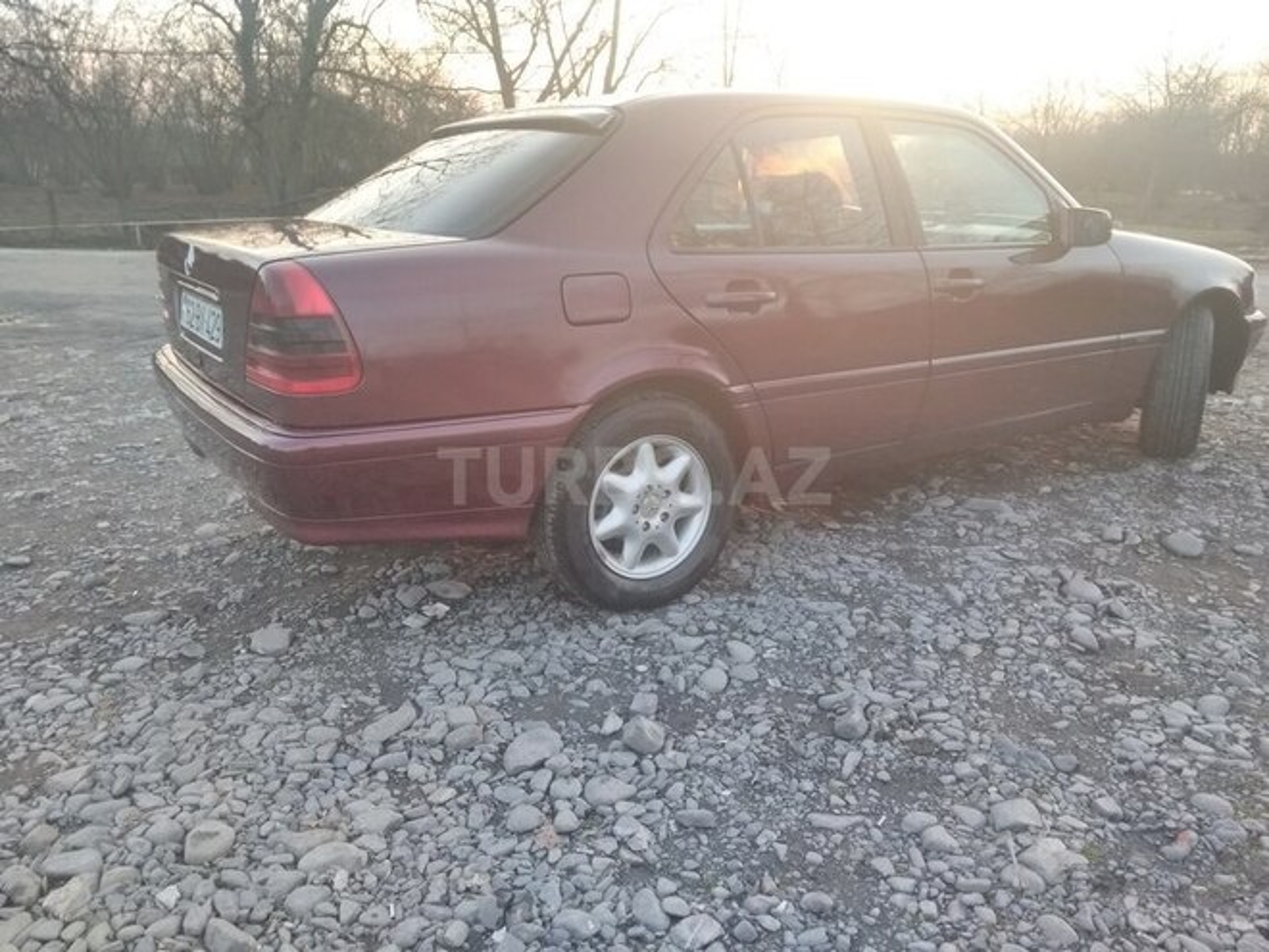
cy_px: 476
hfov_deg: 79.0
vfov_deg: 63.4
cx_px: 634
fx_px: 770
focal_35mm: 21
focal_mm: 3.57
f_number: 2
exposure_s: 1/100
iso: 498
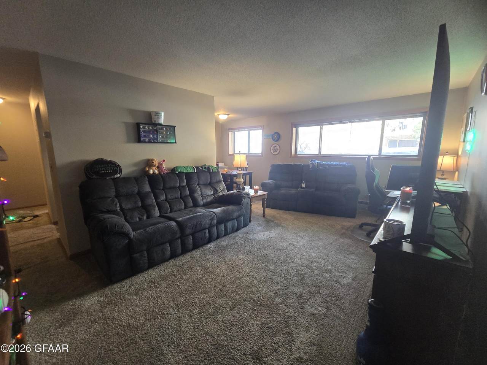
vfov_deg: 89.9
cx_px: 244
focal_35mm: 13
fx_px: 183
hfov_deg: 106.2
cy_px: 182
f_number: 2.2
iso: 400
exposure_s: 1/60
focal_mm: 2.2
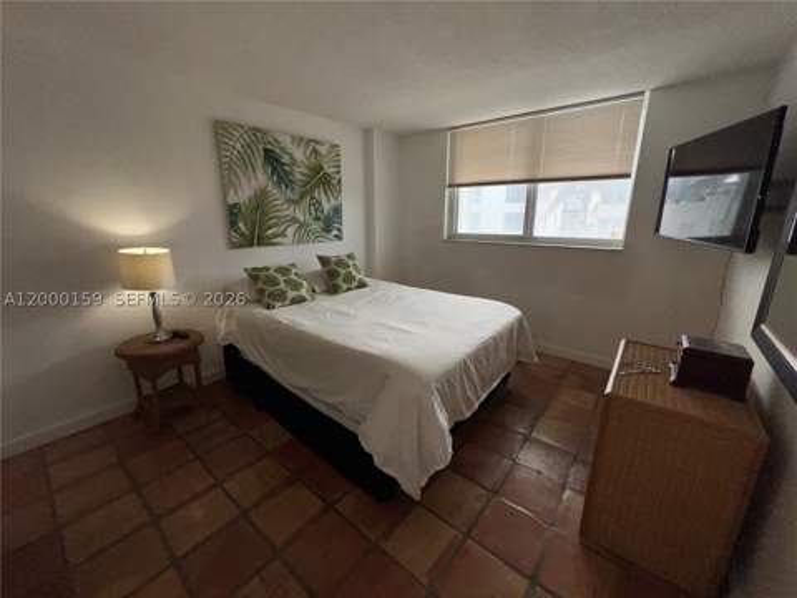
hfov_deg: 106.2
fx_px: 299
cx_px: 398
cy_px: 299
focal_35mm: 13
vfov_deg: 89.9
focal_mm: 1.57
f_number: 1.8
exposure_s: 1/350
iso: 25
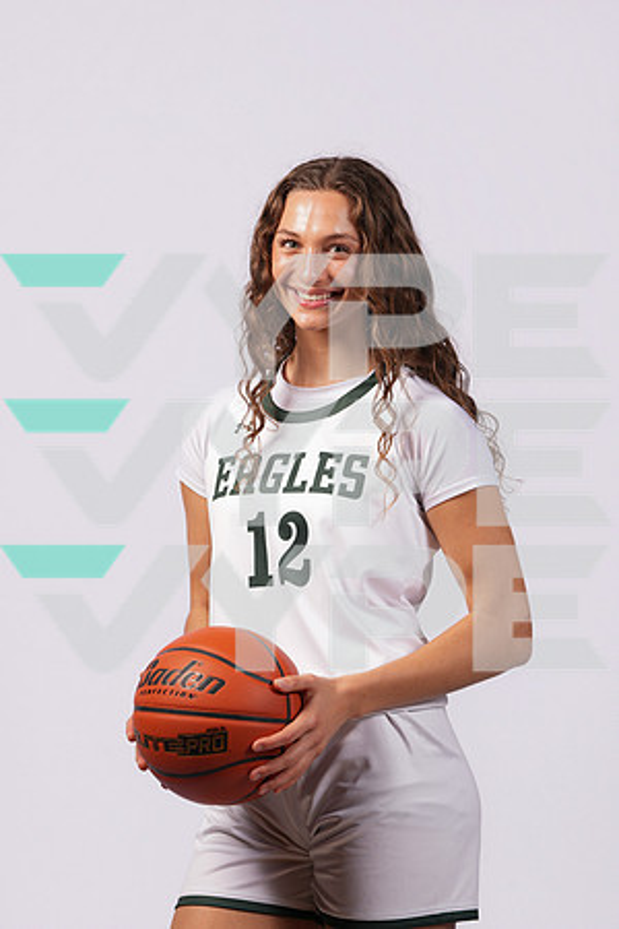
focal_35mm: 138
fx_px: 3559
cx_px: 310
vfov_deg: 14.9
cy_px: 464
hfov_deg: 9.9
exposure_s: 1/125
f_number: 11
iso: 160
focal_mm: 138
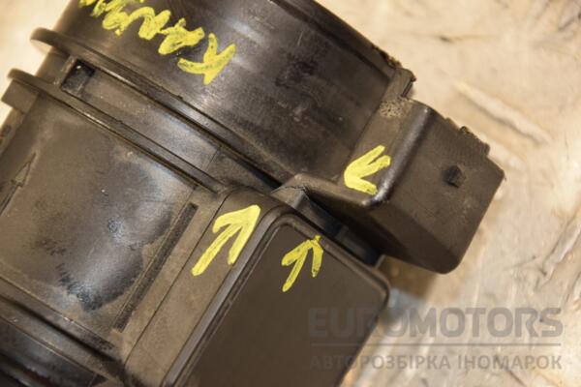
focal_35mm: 158
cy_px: 194
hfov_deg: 13.0
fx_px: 2542
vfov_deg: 8.7
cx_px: 290
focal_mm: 105
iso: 800
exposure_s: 1/100
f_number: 5.6
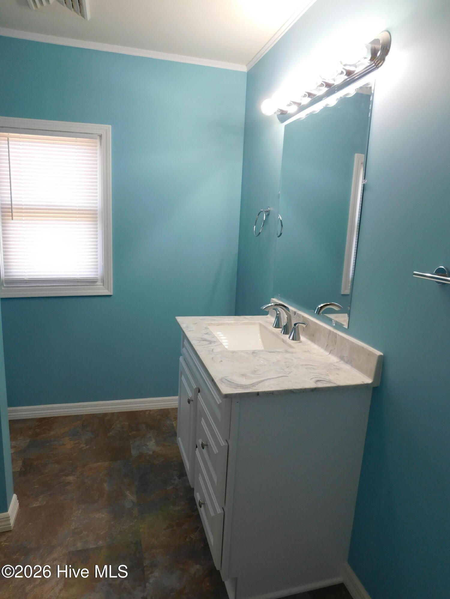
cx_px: 225
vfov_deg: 73.9
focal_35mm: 23
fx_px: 399
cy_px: 300
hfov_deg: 58.9
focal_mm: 4
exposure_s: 1/40
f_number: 3
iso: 125
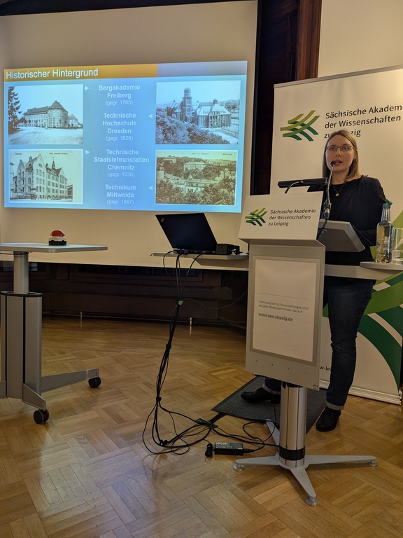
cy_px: 264
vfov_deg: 69.4
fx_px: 388
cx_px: 203
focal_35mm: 25
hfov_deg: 54.9
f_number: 1.85
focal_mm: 6.81
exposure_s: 1/50
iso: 92
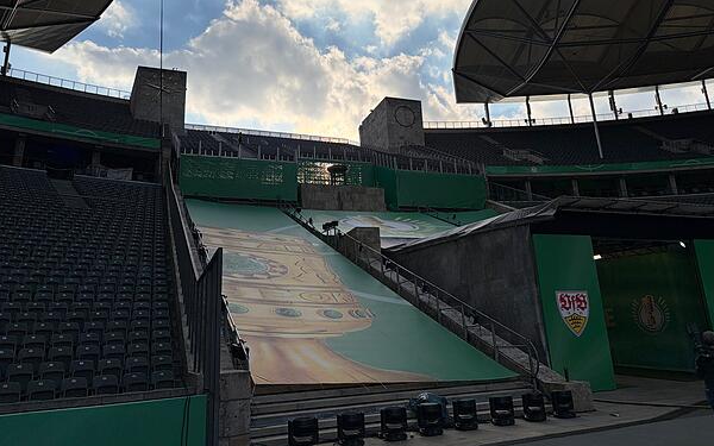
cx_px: 353
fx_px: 545
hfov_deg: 66.5
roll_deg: +4.1
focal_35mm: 28
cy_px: 175
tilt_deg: +17.5
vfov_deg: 44.3
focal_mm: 5.96
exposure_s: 1/6329
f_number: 1.6
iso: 50
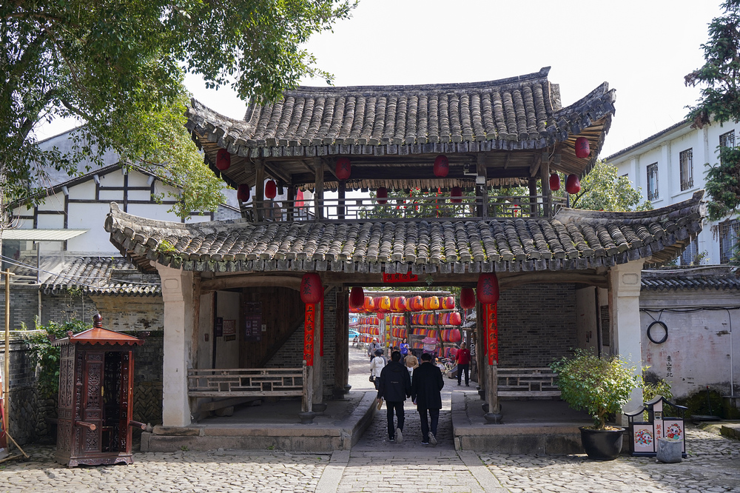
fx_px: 842
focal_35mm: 41
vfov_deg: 32.6
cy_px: 246
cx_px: 370
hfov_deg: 47.4
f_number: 7.1
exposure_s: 1/200
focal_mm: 41
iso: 250
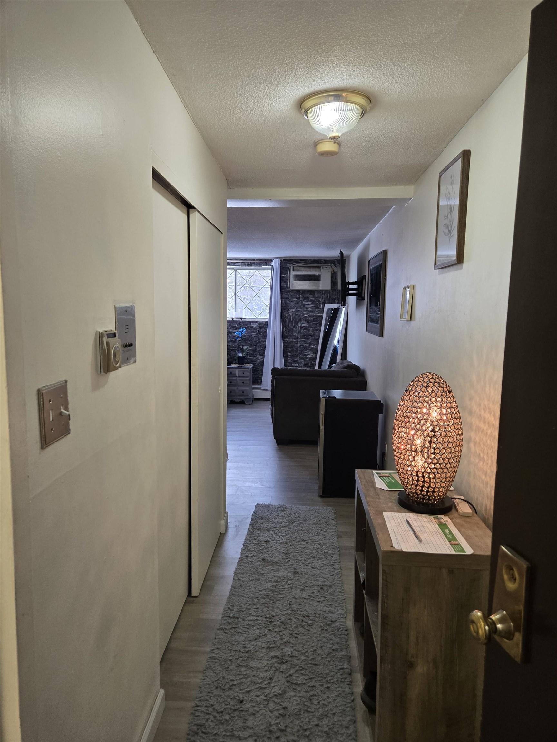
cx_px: 278
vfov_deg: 73.9
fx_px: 493
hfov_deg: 58.9
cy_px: 371
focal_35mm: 23
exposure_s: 1/120
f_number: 1.8
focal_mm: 5.4
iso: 125
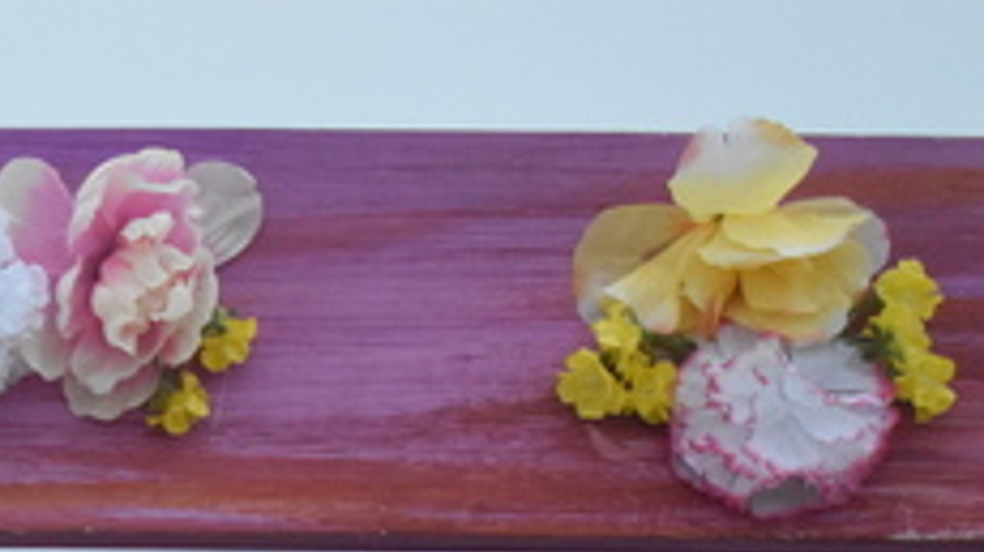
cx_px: -222
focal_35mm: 164
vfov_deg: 7.1
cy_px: 1117
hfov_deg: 12.8
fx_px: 4276
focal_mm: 30
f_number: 4.2
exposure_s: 1/500
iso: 2500
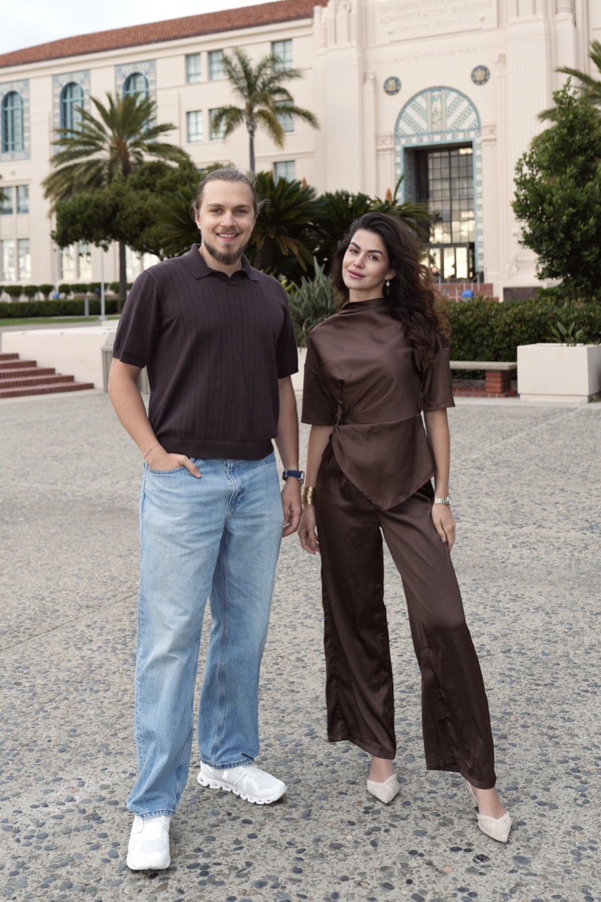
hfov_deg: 41.1
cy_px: 451
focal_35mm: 32
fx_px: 801
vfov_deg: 58.7
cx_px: 300
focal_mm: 32
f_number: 3.5
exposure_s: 1/200
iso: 160
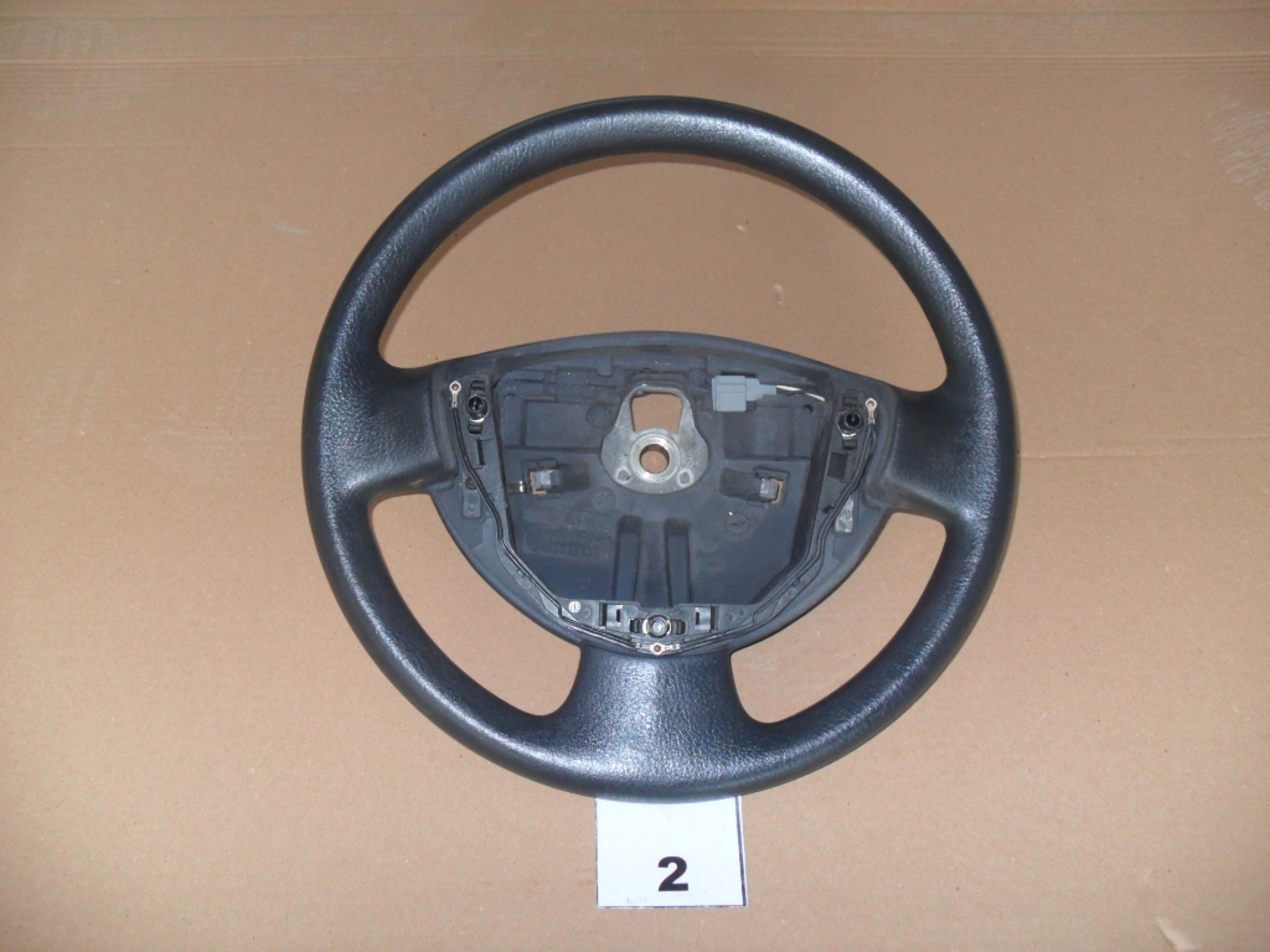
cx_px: 635
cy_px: 476
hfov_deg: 52.6
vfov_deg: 40.7
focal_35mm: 35
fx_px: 1284
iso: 200
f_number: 3
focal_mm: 6.3
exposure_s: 1/45
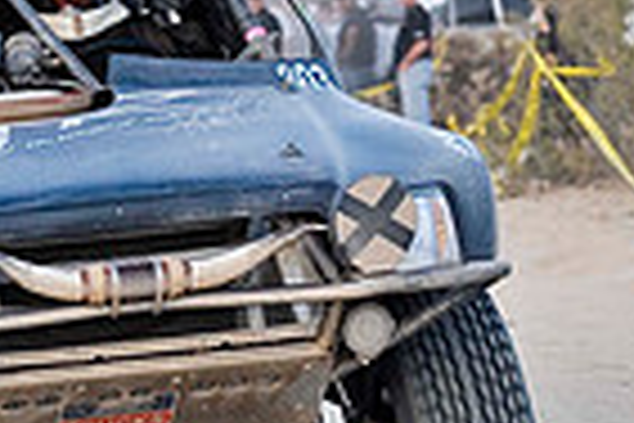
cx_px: 207
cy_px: 387
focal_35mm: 391
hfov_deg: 5.3
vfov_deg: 3.5
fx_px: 6885
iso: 1000
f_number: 3.2
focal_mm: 95
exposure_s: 1/500
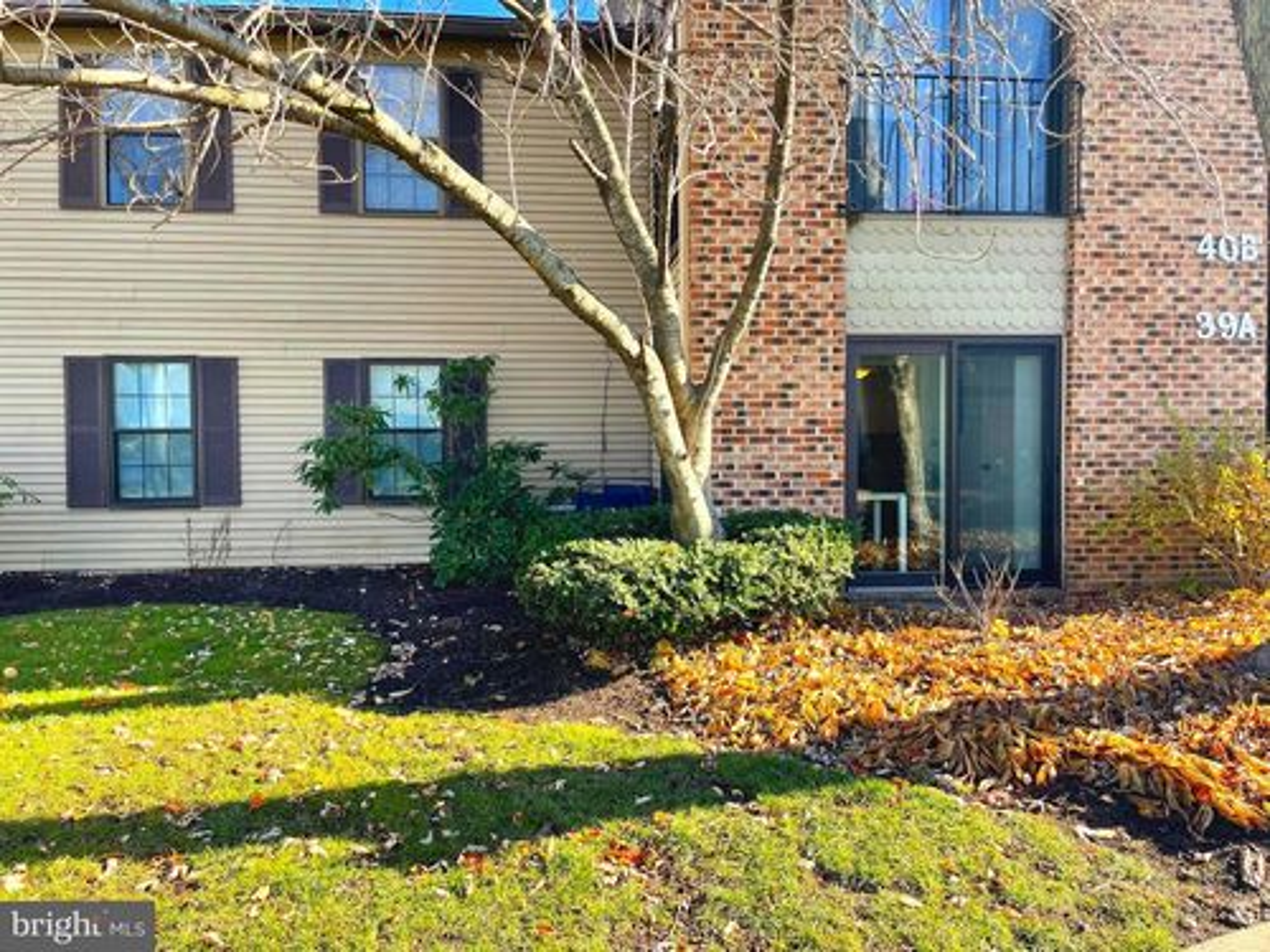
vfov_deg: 53.1
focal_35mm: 26
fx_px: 954
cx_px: 635
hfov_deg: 67.3
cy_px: 476
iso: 32
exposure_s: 1/520
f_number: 1.6
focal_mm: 4.2
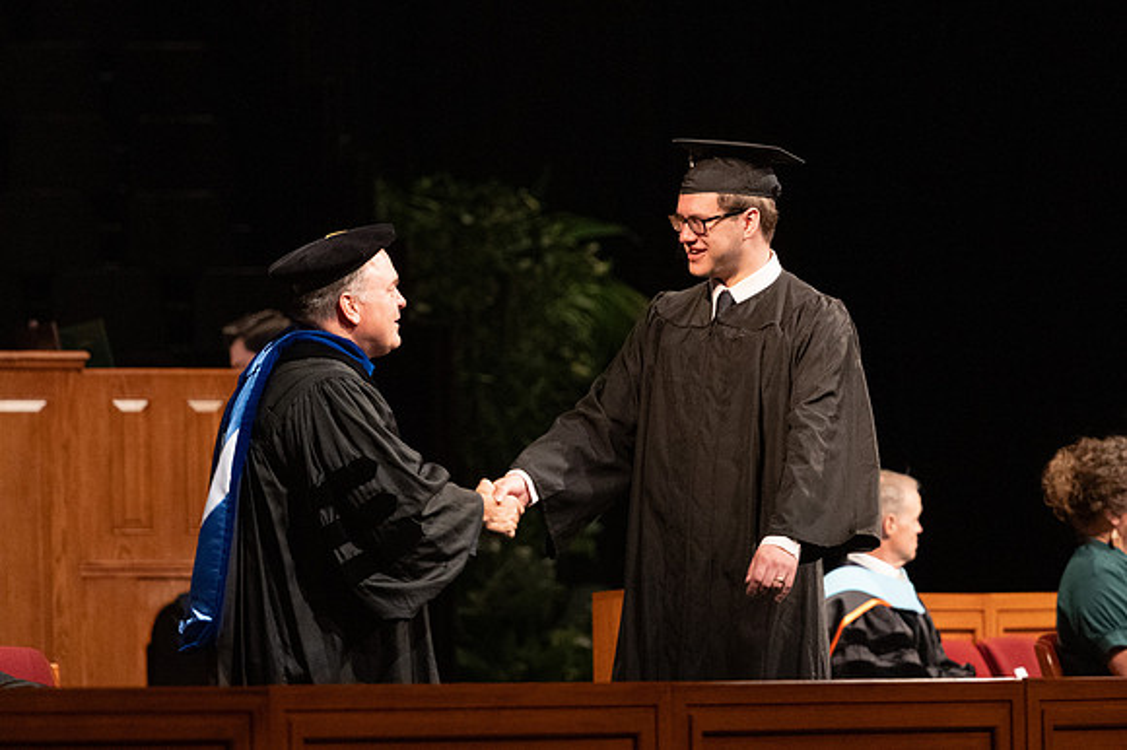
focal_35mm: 342
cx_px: 676
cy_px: 300
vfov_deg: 4.0
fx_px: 10694
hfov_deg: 6.0
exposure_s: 1/200
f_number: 2.8
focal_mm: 190
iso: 1600
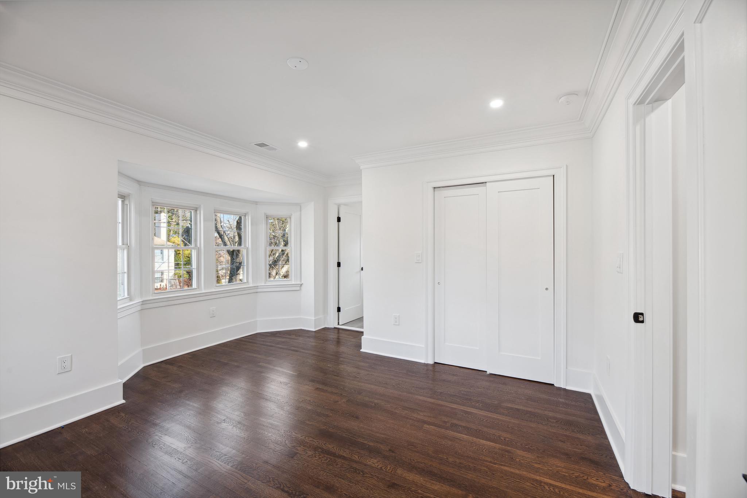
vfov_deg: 81.2
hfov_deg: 104.2
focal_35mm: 14
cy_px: 249
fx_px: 291
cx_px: 374
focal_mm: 14
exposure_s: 1/10
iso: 200
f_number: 9
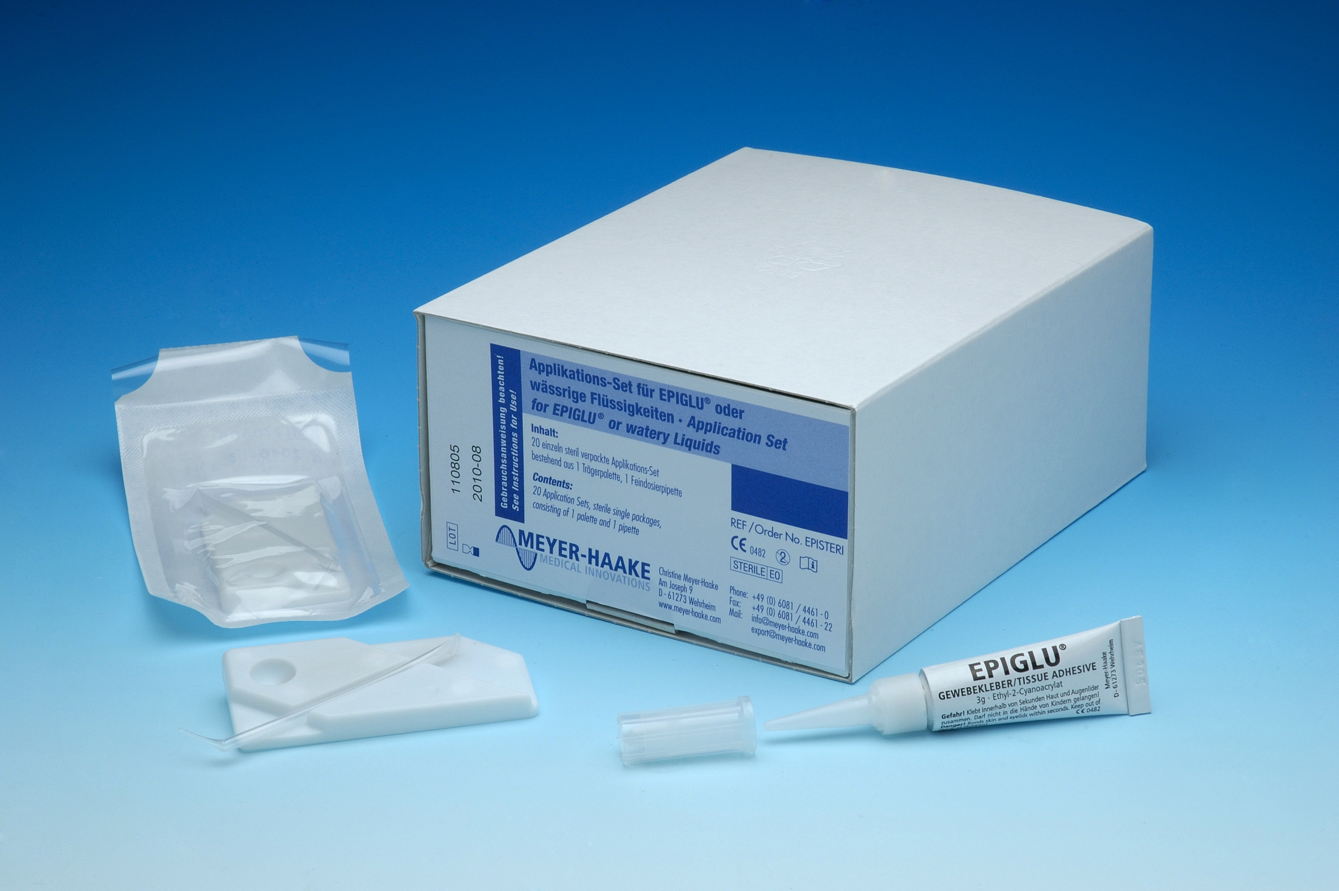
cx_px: 670
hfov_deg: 19.5
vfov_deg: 13.0
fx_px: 3902
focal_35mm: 105
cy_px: 446
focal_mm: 70
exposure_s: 1/125
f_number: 25
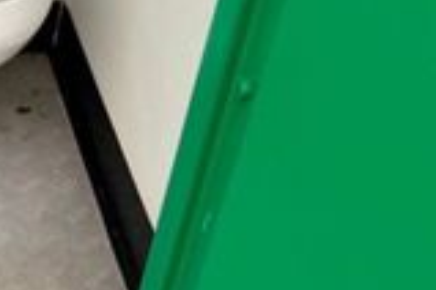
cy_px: -27
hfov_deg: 18.7
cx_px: -247
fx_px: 1138
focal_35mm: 94
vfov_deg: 14.2
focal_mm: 6.76
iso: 80
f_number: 1.78
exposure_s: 1/1314
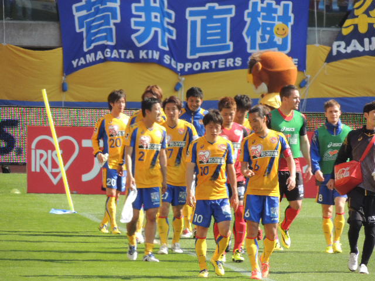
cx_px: 188
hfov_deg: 2.6
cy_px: 140
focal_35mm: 750
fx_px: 8125
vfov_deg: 2.0
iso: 400
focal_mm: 133.7
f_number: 5.1
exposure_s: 1/800
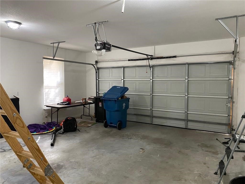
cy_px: 92
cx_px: 122
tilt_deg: -3.5
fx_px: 184
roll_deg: +0.1
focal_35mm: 26
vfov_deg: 53.1
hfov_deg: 67.3
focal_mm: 4.25
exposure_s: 1/40
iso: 400
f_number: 1.8
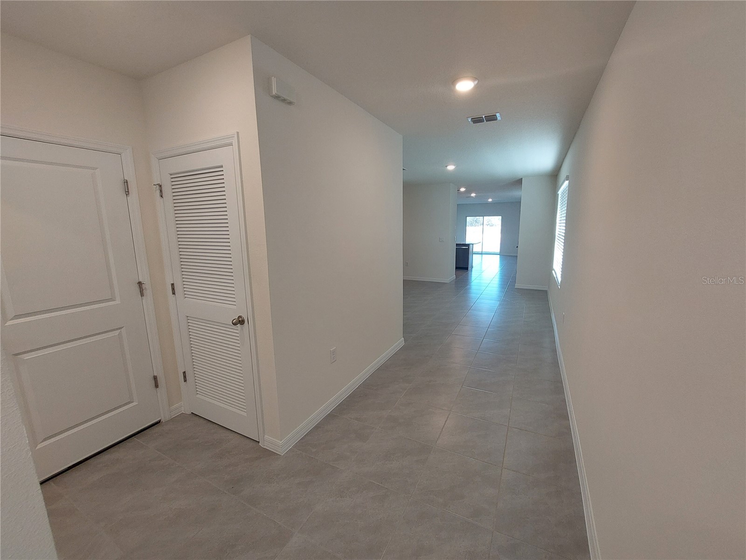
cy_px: 280
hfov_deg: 106.2
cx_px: 373
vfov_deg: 89.9
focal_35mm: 13
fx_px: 280
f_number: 2.2
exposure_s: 1/60
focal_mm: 1.74
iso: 100
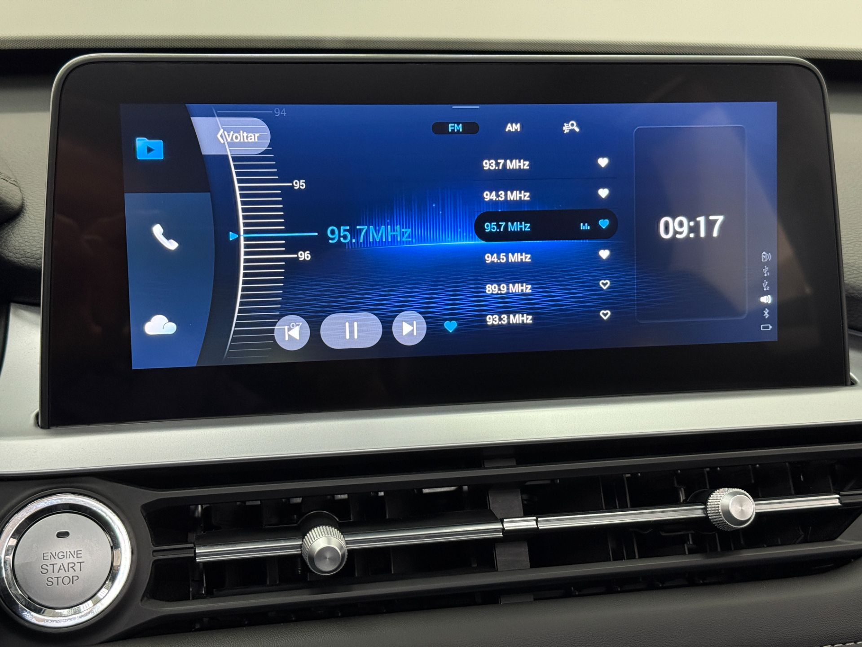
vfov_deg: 30.3
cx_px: 431
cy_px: 324
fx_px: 1195
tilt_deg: -13.9
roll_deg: -1.0
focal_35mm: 48
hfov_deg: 39.7
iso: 320
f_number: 1.78
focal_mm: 6.76
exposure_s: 1/40
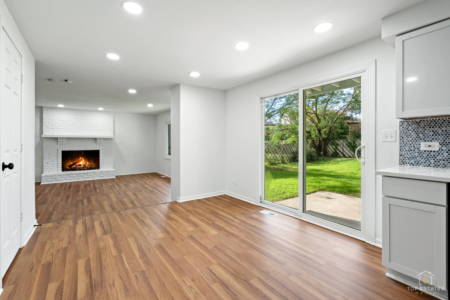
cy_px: 150
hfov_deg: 96.7
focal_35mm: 16
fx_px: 200
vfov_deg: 73.7
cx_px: 225
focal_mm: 16
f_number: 10
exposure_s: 1/2
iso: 200
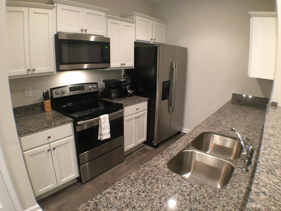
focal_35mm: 29
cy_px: 106
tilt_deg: -14.6
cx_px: 140
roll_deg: +0.6
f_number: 2.2
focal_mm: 4.15
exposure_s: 1/27
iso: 160
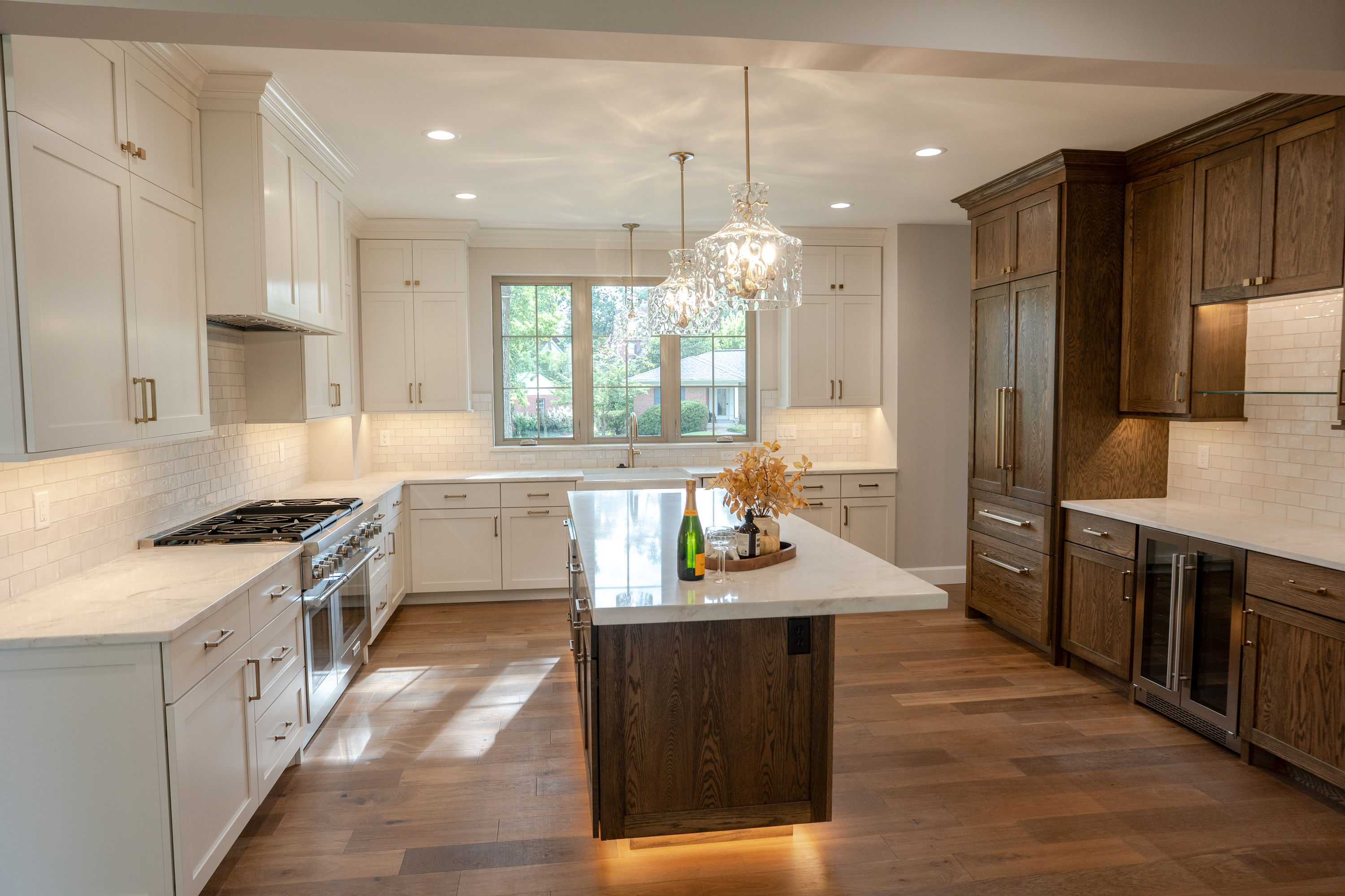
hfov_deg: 78.6
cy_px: 448
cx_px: 672
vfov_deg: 57.2
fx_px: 822
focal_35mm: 22
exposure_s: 1/60
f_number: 6.3
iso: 400
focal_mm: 22
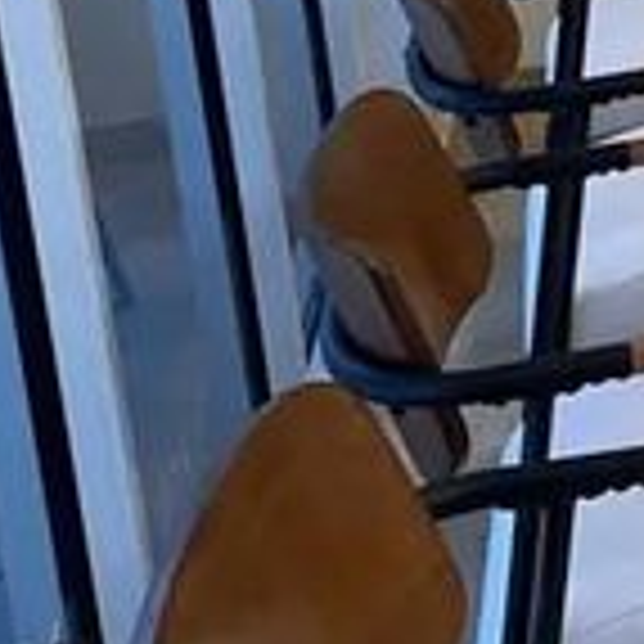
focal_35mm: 137
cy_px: -164
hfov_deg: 11.3
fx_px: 2884
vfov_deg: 12.4
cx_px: 1378
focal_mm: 4.2
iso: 100
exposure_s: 1/120
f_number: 1.6
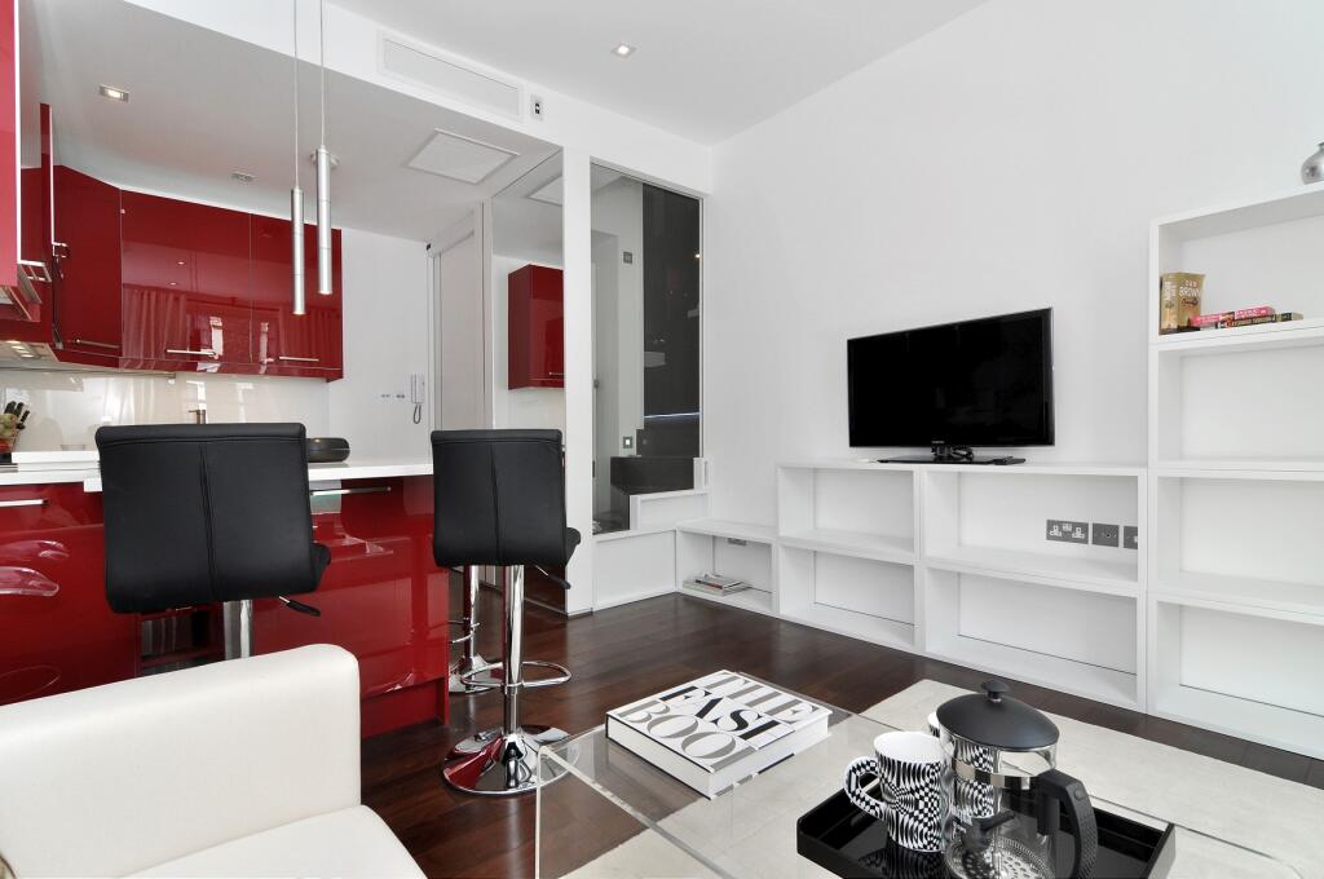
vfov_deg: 71.9
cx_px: 662
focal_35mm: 16
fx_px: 606
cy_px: 440
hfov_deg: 95.1
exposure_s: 1/25
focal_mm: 11
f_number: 9
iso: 200
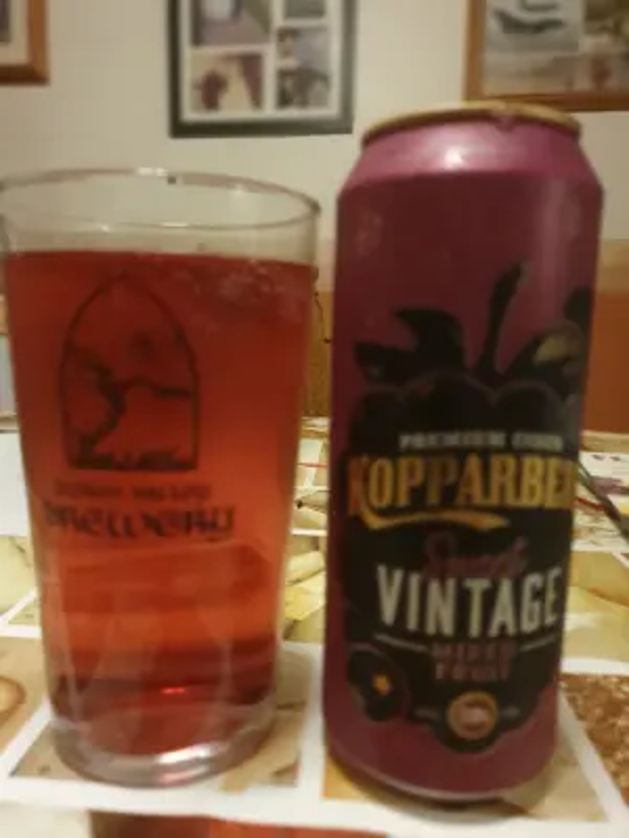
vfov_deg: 67.3
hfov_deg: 53.1
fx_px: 630
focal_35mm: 26
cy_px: 419
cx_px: 314
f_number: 1.5
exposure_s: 1/17
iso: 500
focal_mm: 4.32
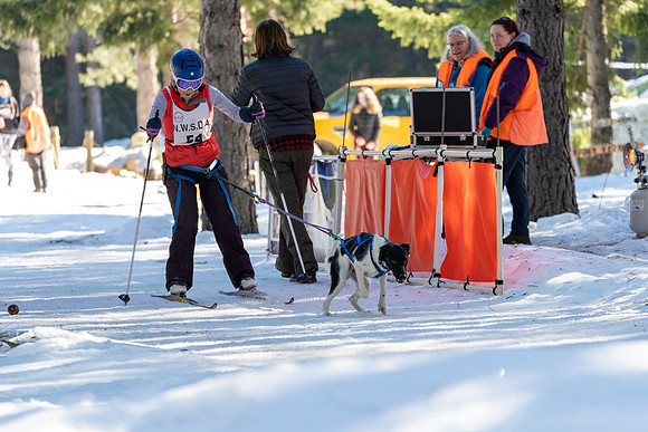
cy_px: 216
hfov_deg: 9.7
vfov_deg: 6.5
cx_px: 324
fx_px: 3817
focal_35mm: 212
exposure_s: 1/500
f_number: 5.6
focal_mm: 212
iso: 1000
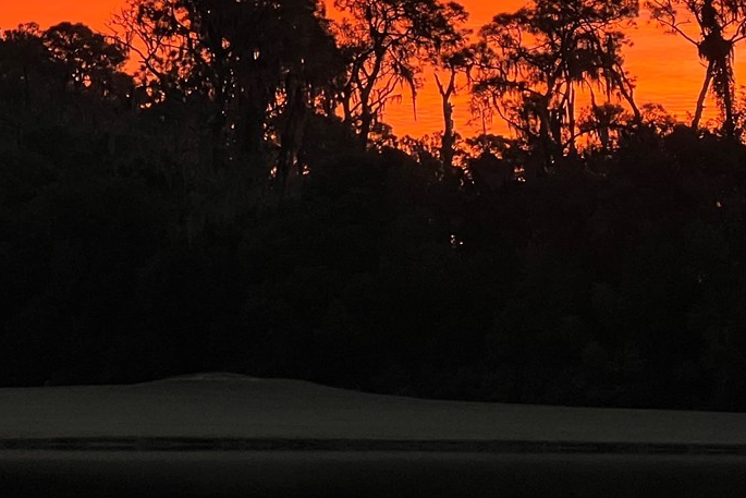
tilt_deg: +5.0
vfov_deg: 7.3
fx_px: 3876
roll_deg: -1.3
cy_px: -14
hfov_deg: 11.0
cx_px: 597
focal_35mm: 187
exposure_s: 1/120
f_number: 2.8
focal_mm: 9
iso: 250
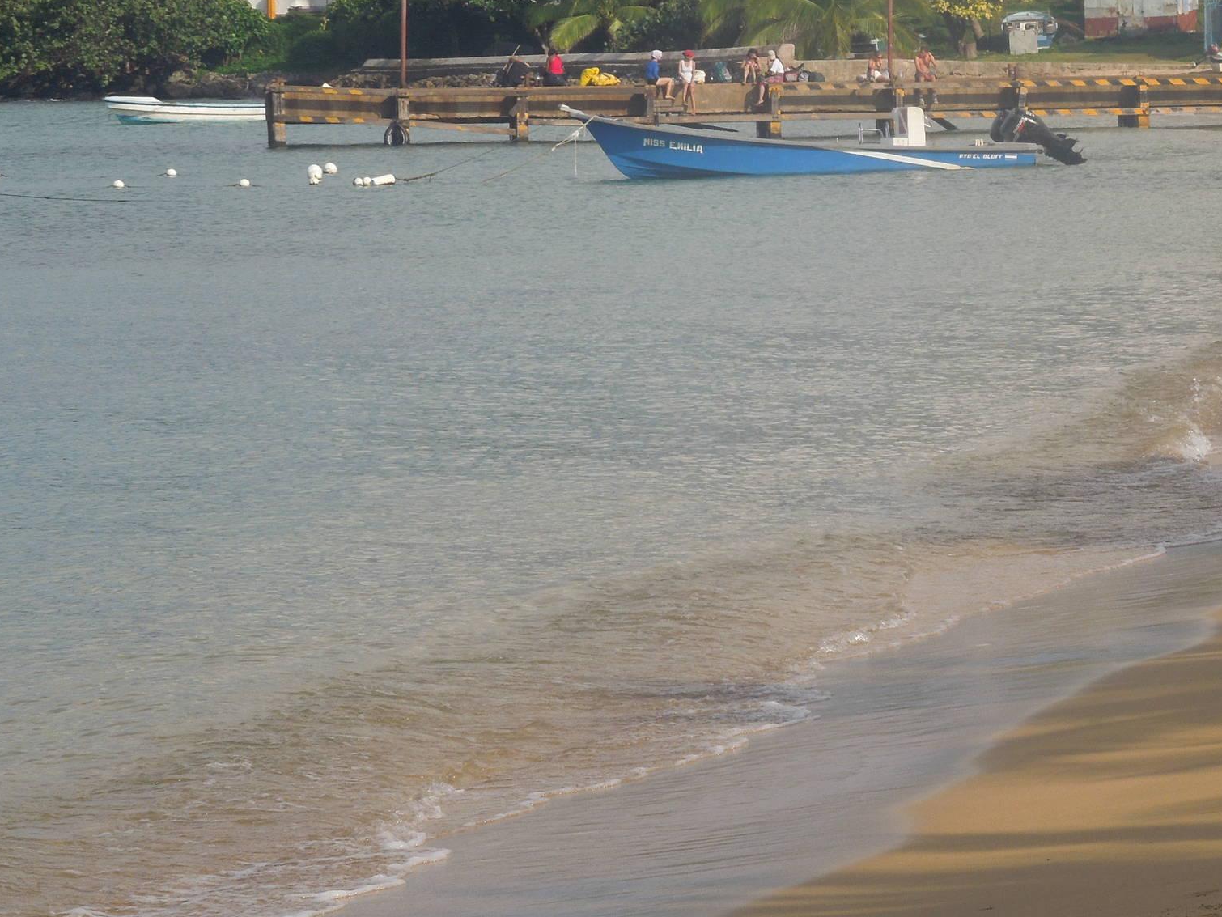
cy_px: 200
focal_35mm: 197
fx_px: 6956
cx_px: 851
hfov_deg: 10.0
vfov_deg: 7.5
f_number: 4.8
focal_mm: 21.5
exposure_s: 1/640
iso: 100
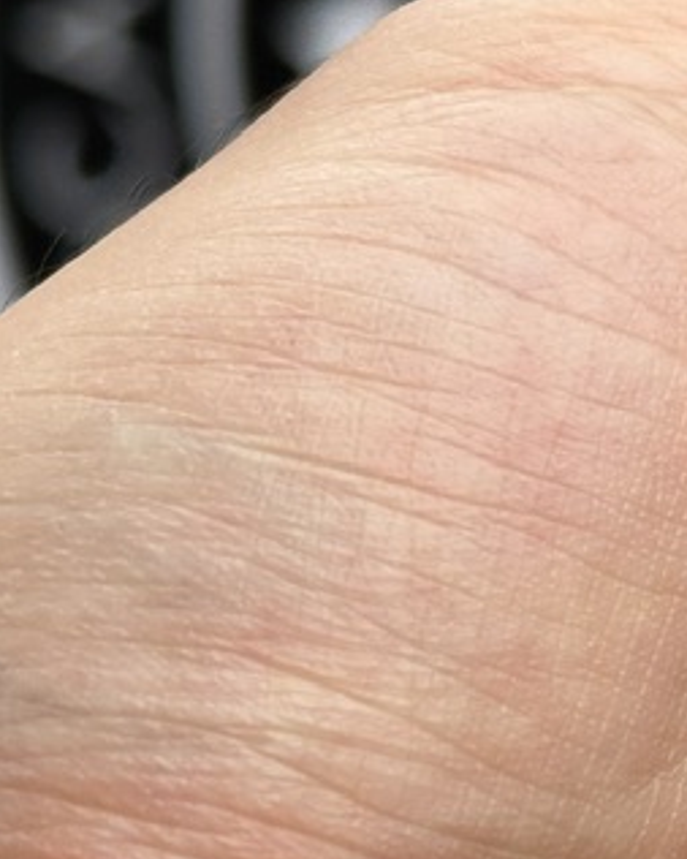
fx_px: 4827
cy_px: 454
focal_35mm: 190
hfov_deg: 7.9
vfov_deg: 10.2
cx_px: 1170
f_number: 1.78
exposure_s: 1/546
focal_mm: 6.86
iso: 64
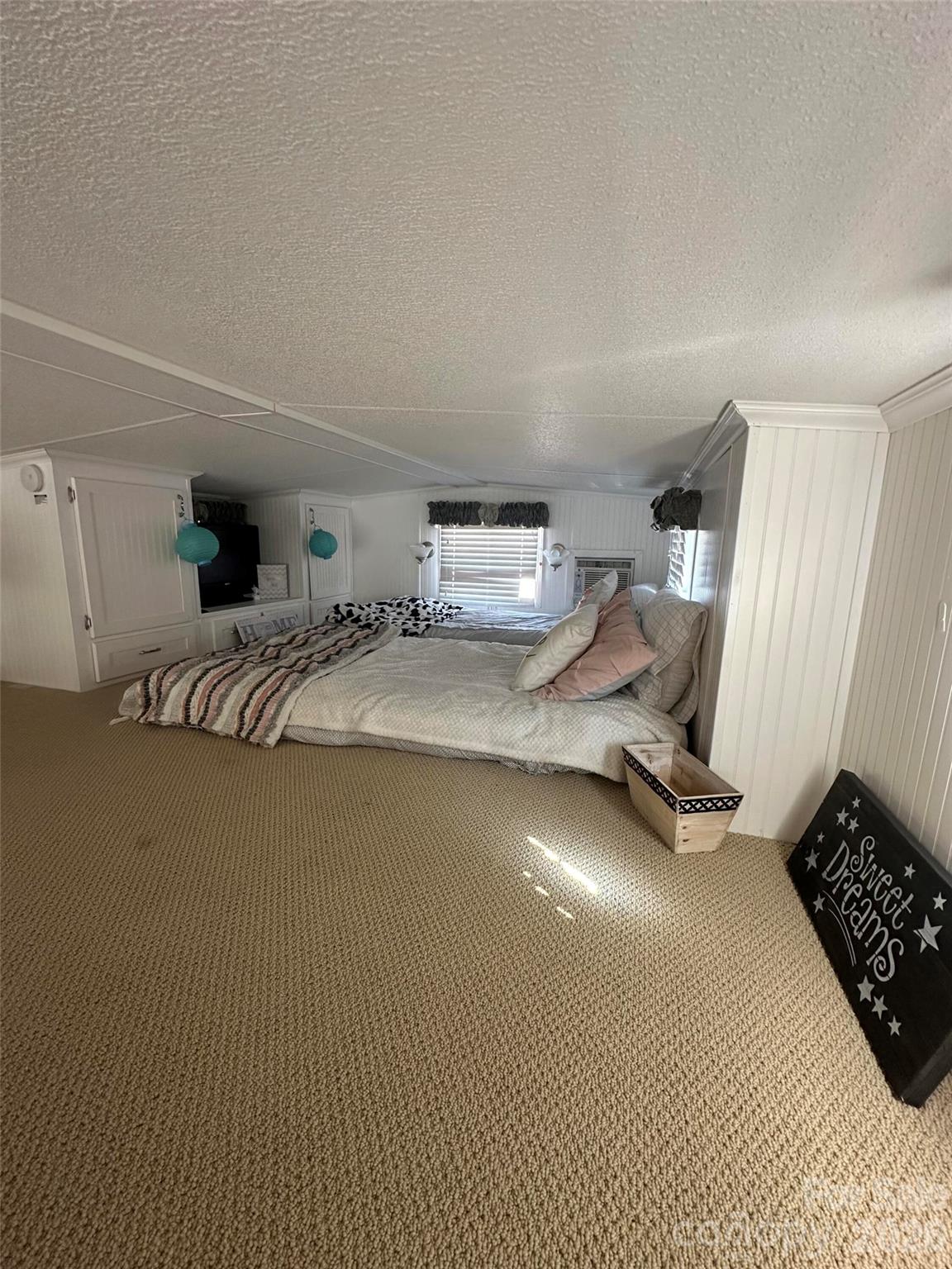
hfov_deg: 85.7
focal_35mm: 14
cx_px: 476
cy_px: 634
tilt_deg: -9.9
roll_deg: -2.3
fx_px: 513
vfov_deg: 102.1
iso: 200
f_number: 2.2
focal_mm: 2.22
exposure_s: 1/60
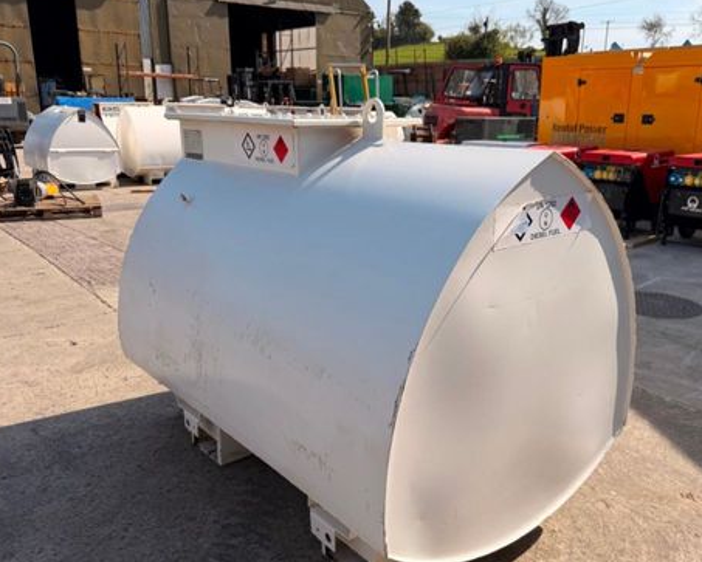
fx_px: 644
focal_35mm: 31
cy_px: 303
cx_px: 377
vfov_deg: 47.1
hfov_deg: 57.1
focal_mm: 6.76
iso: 80
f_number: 1.78
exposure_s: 1/4975
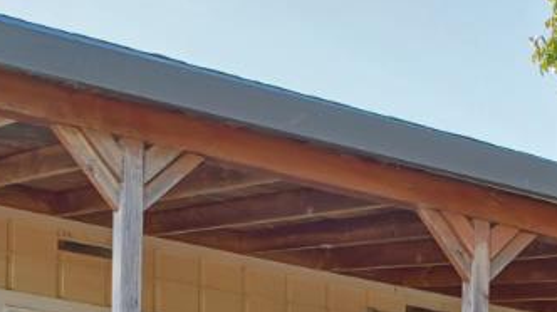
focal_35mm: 109
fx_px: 1608
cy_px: 726
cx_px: 404
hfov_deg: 19.5
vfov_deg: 9.9
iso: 100
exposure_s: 1/25
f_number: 7.1
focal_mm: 23
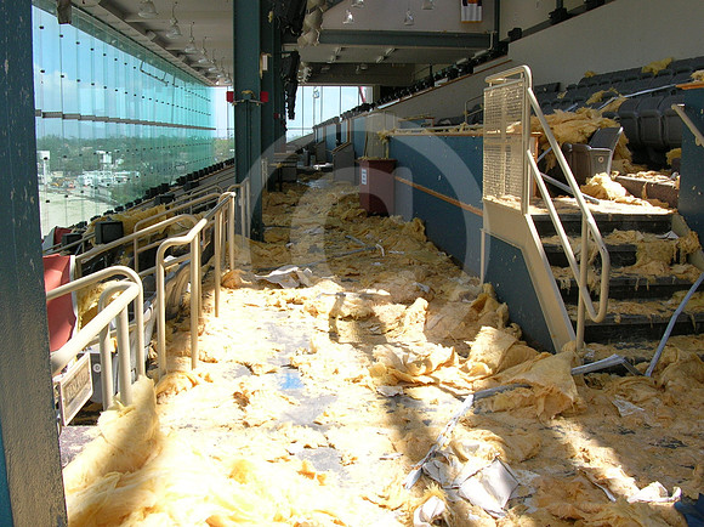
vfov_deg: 40.6
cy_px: 264
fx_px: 711
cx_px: 352
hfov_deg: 52.7
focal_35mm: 35
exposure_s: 1/218
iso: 71
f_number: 5.6
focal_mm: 5.8
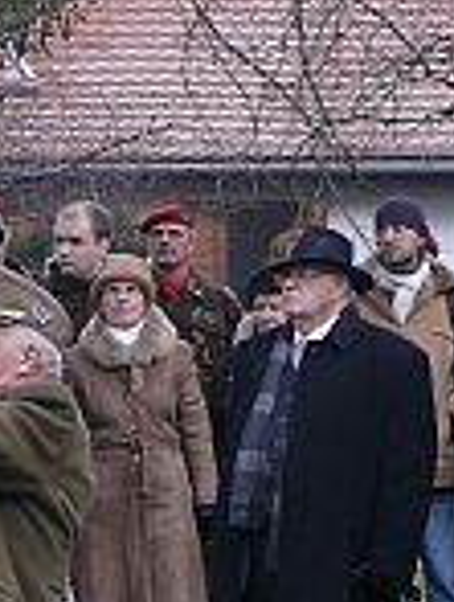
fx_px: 6912
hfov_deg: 3.8
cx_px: 217
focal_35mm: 397
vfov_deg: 5.0
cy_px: 450
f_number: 3.2
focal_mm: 15.4
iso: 100
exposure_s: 1/60
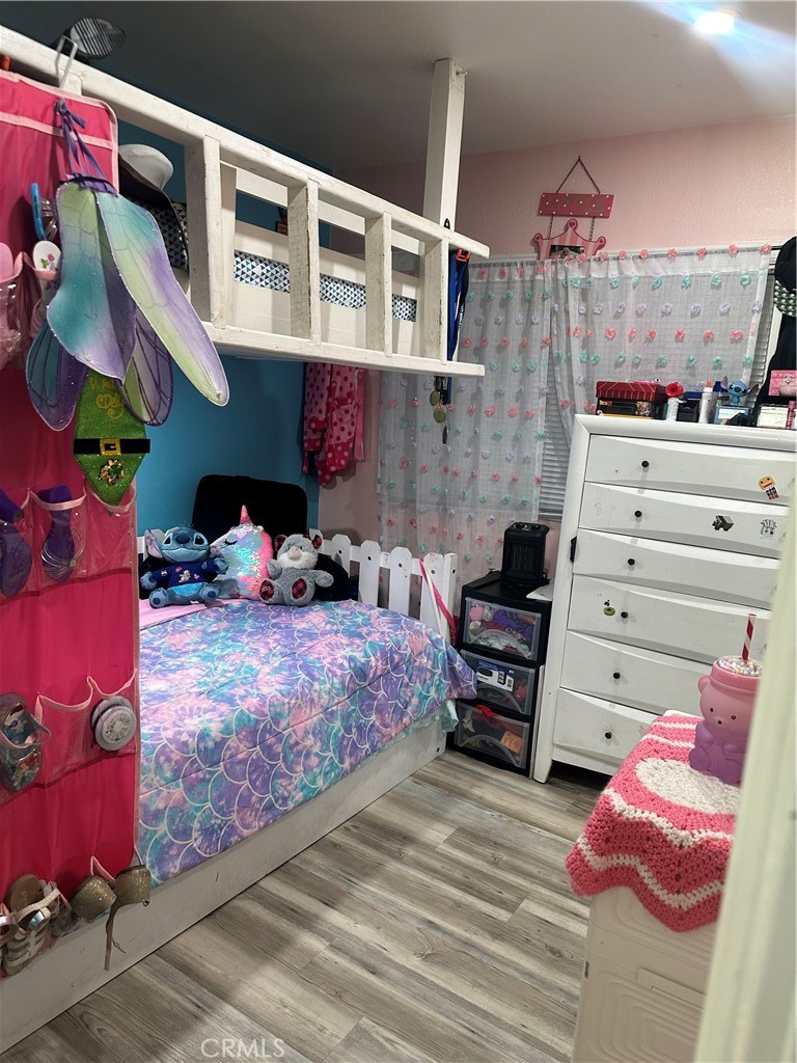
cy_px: 532
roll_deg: -3.7
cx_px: 398
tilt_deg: -10.0
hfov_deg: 56.8
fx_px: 737
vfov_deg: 71.6
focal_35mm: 24
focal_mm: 6.86
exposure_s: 1/60
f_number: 1.78
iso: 160
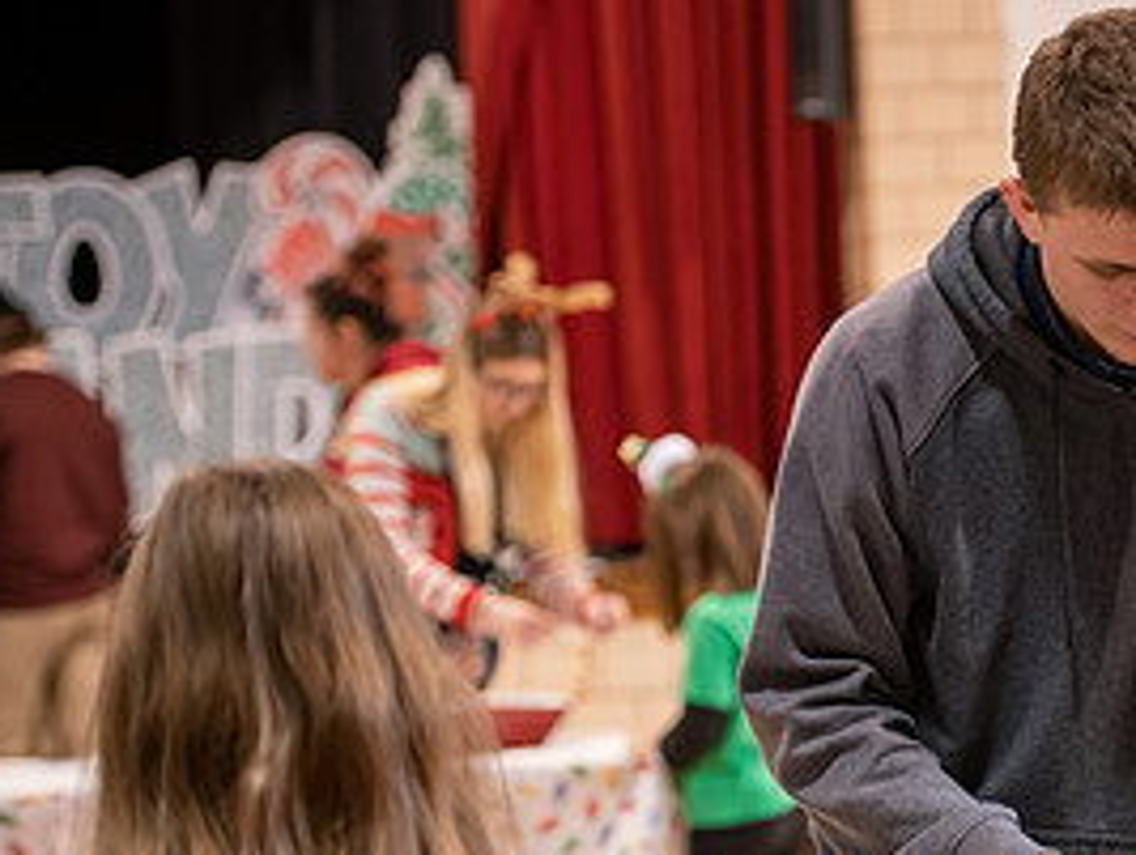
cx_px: 1145
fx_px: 4798
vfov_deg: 10.1
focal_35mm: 146
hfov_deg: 13.3
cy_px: 721
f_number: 3.2
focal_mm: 70
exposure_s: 1/160
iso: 1250
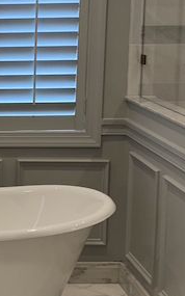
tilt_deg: -10.0
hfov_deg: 12.5
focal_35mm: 99
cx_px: -104
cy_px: 129
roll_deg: +0.5
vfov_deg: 21.0
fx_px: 799
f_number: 1.8
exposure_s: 1/60
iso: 64
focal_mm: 4.25
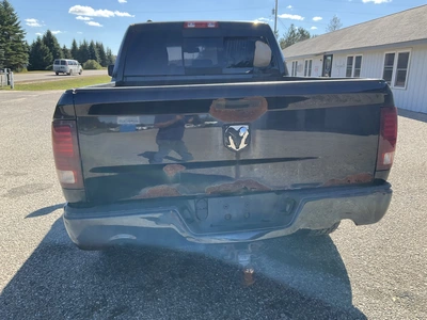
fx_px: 358
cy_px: 160
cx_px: 214
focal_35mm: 29
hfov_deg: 61.7
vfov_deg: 48.2
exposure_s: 1/580
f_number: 1.8
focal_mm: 3
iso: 25
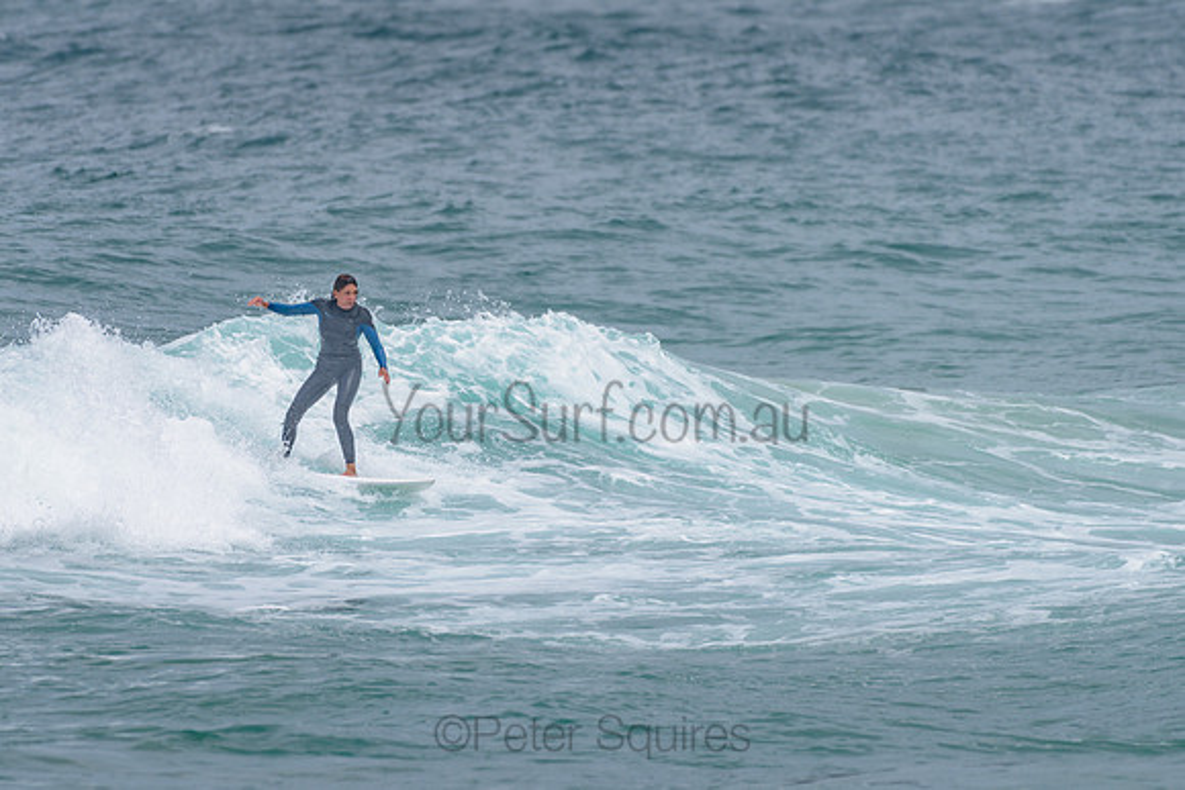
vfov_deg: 2.2
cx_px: 535
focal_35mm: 613
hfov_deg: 3.4
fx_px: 20174
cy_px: 321
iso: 110
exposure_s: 1/2000
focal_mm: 500
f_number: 5.6
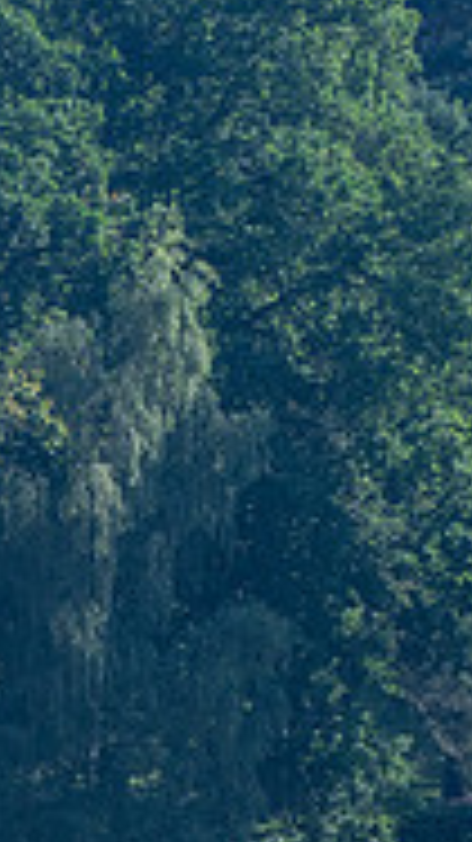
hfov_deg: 1.2
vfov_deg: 2.2
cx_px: -701
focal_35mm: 976
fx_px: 21745
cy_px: 840
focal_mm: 200
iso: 500
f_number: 5.6
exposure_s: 1/2500
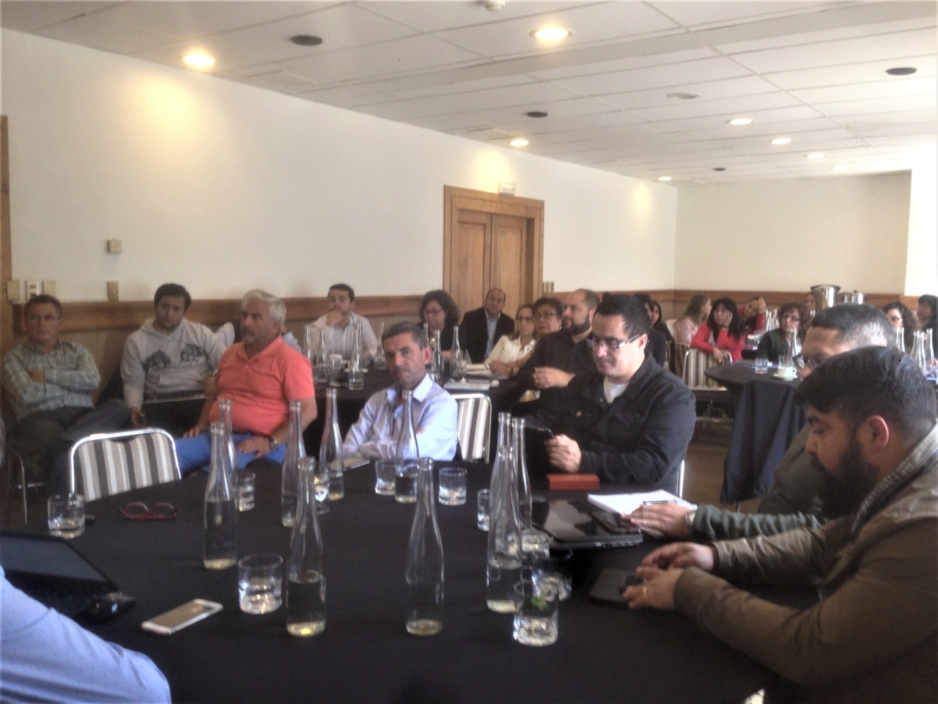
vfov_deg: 42.9
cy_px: 352
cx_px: 469
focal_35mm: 33
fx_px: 894
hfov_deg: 55.4
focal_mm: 4.12
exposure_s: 1/20
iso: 64
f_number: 2.4
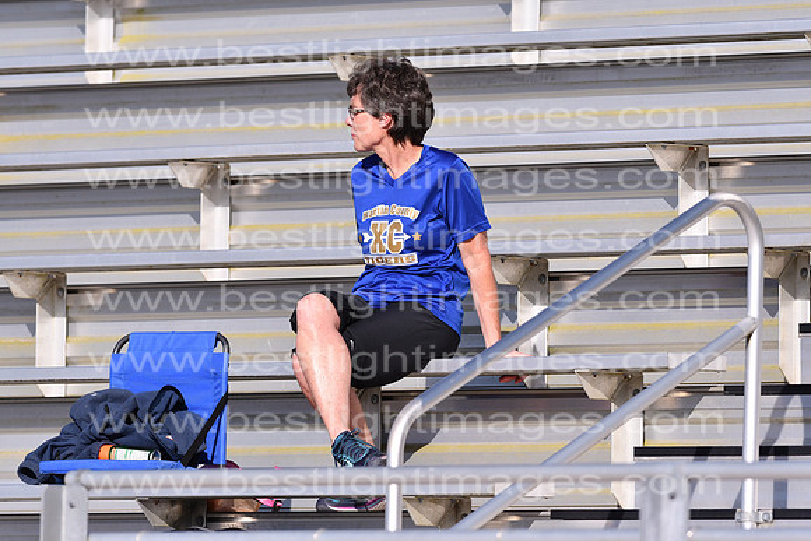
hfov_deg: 4.6
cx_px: 406
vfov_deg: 3.1
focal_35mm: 450
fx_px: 10139
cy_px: 270
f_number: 5.6
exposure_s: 1/4000
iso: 400
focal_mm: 300
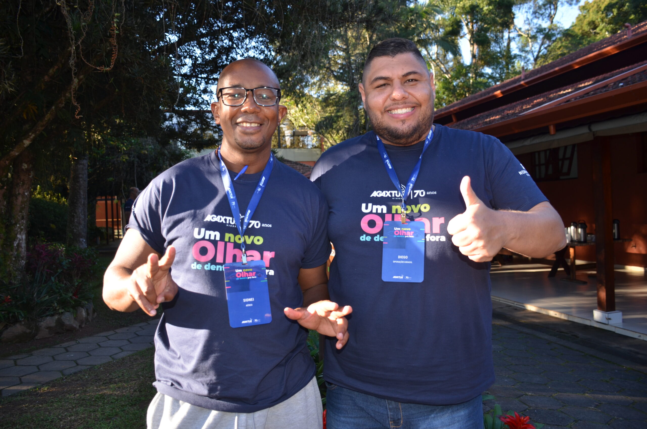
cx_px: 324
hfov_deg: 62.0
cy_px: 214
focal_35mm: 30
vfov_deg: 43.4
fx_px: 538
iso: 200
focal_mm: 20
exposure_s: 1/200
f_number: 3.5
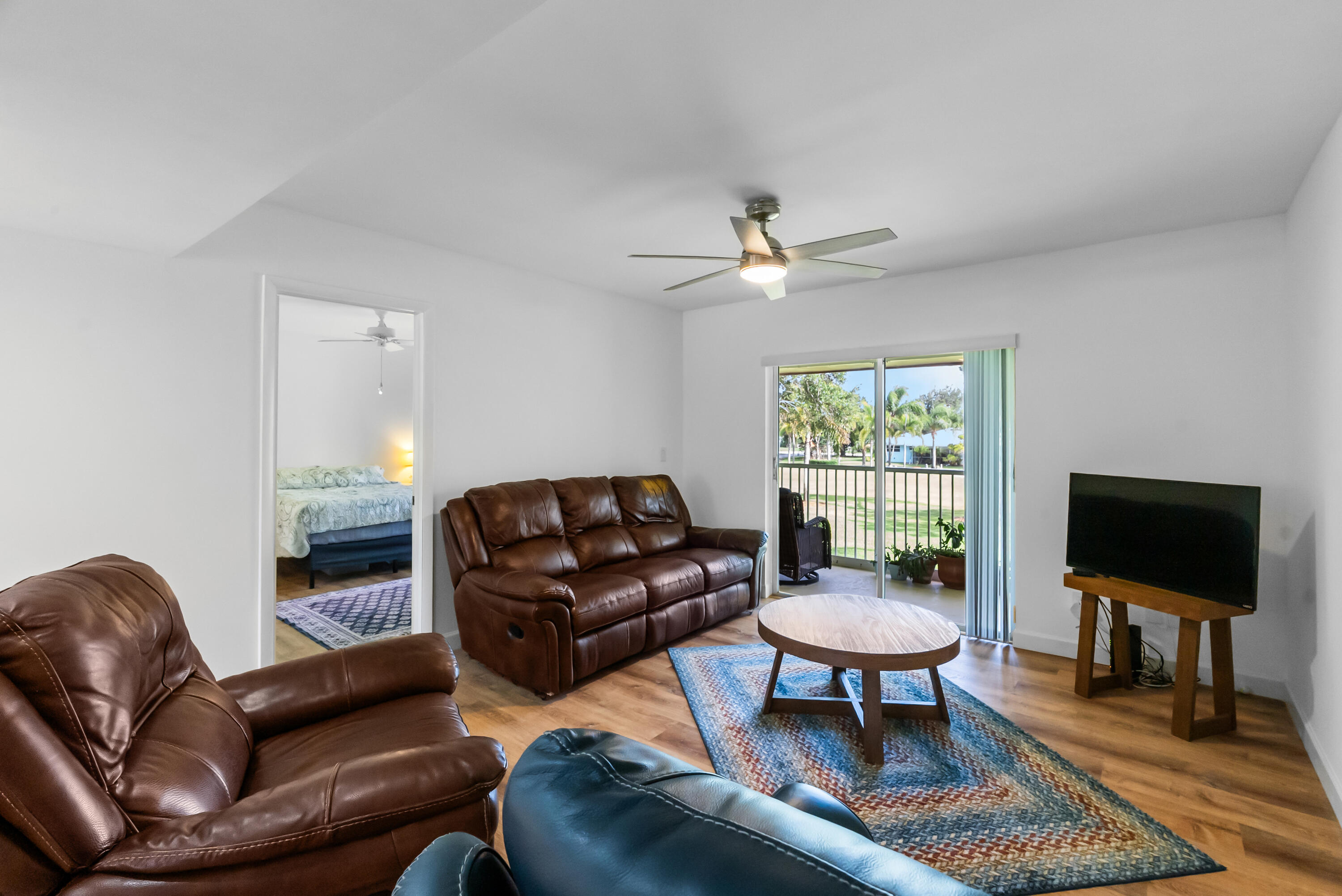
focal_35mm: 16
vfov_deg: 73.8
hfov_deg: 96.7
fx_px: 597
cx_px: 671
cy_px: 448
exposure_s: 1/50
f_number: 9
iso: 1600
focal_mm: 16
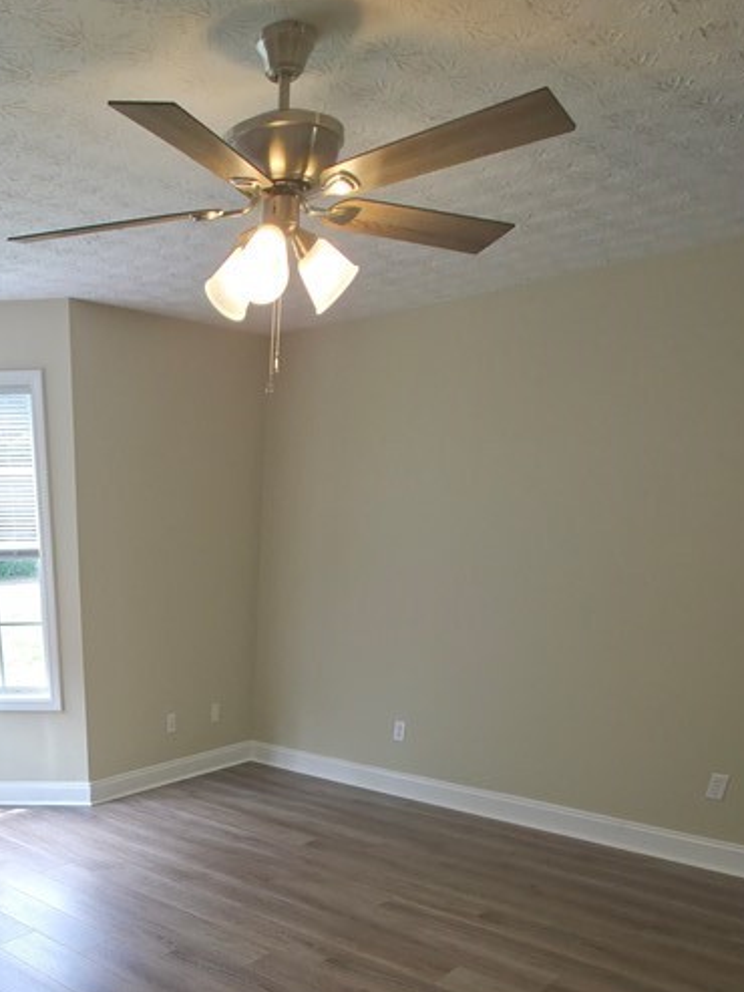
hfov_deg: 48.0
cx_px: 129
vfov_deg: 55.3
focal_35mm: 27
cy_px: 920
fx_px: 773
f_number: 1.9
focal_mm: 2.2
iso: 50
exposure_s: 1/120
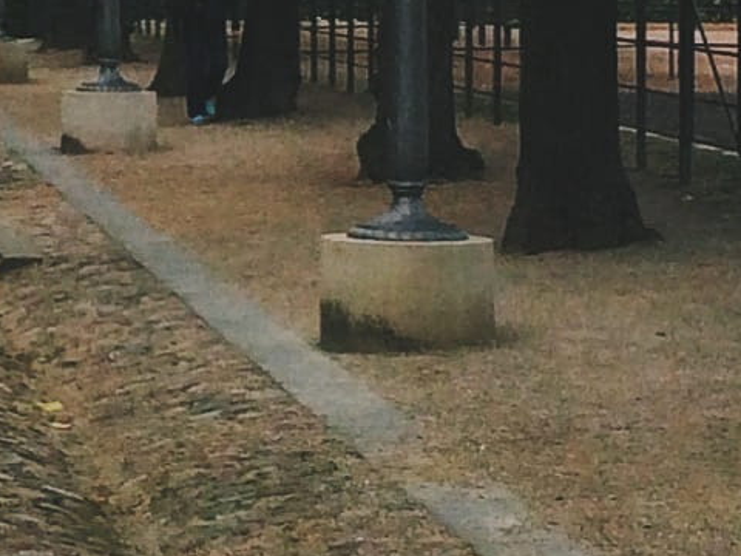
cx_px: -531
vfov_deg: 7.4
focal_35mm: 197
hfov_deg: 9.6
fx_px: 4217
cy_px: -216
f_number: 2.2
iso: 32
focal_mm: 4.15
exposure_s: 1/1414
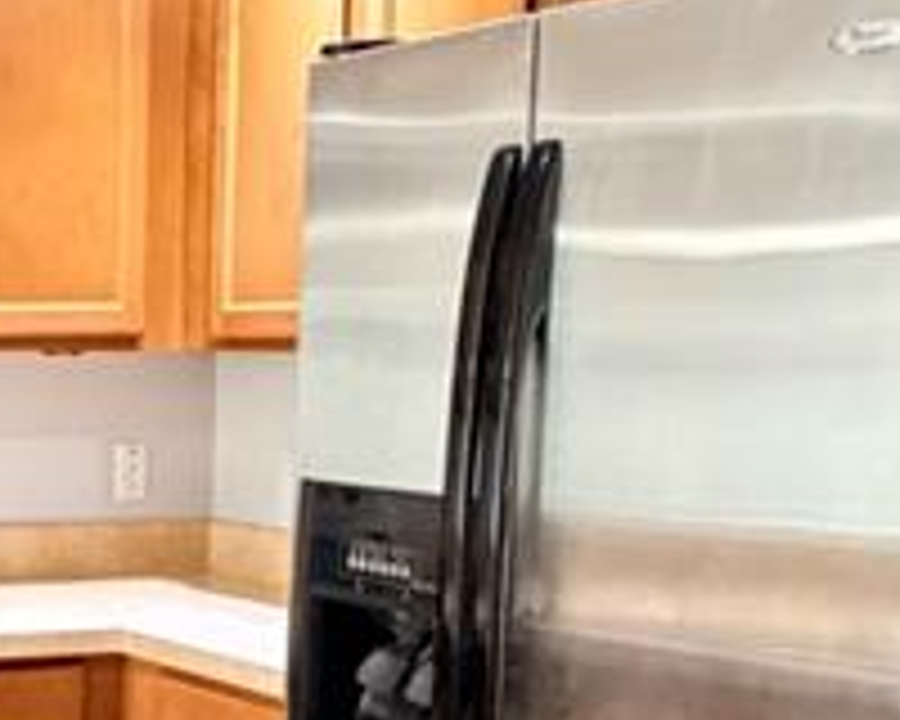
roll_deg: +0.4
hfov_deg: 23.1
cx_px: -360
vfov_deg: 21.8
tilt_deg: -4.7
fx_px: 1865
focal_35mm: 70
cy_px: 486
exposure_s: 1/40
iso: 1250
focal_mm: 2.22
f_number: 2.2
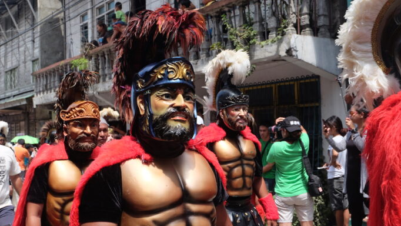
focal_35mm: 43
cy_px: 119
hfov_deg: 47.3
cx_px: 201
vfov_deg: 27.7
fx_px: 457
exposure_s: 1/420
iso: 400
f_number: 5.6
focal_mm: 26.9
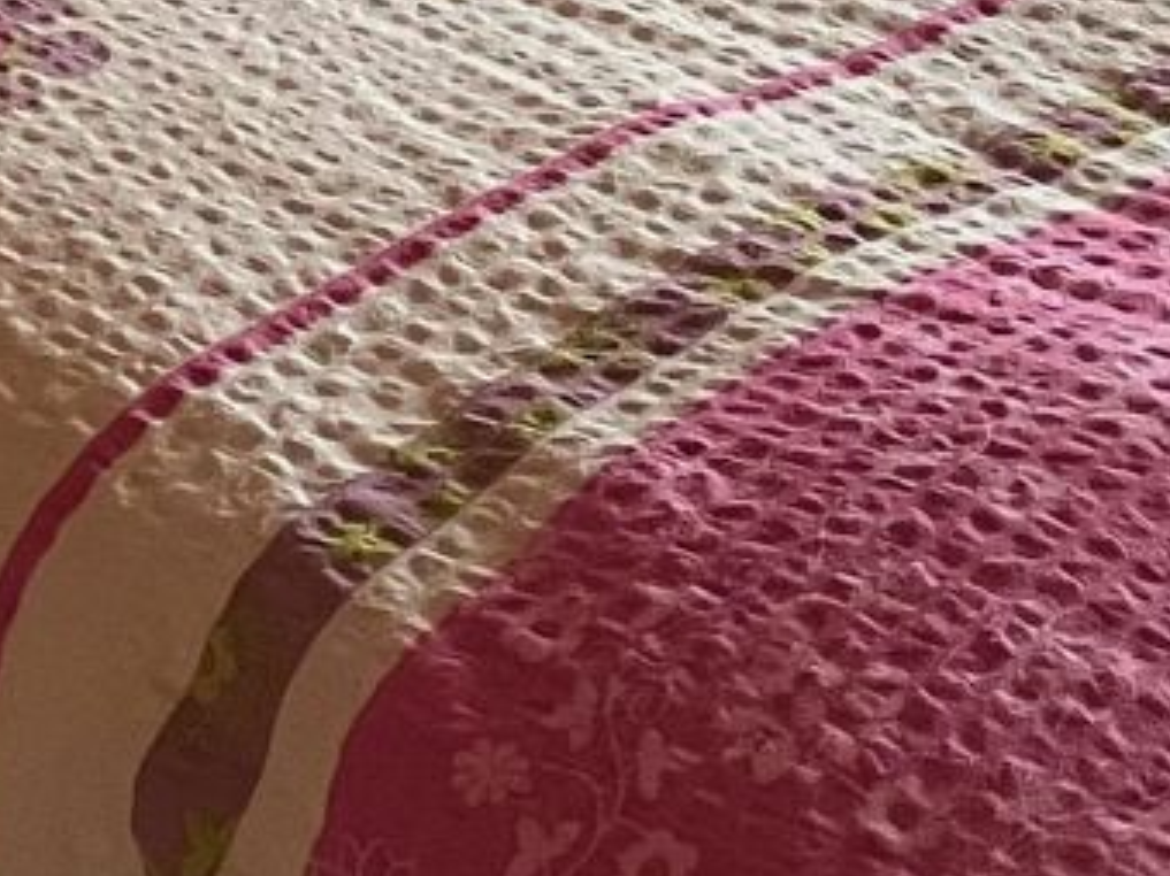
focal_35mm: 157
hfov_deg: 12.5
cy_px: -462
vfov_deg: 9.2
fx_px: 5305
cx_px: 956
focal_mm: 4.2
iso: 200
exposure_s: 1/60
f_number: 1.6
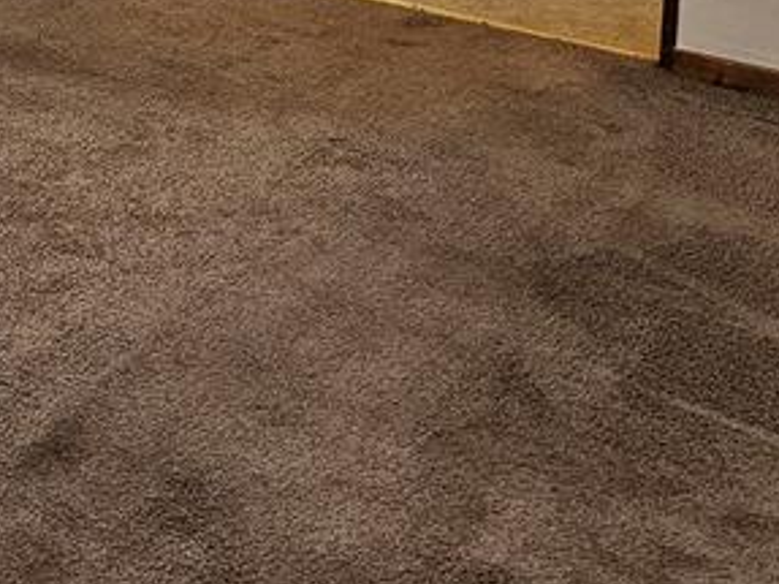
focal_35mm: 82
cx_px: -76
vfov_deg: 16.5
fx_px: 1845
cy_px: -280
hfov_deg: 22.5
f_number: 1.7
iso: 160
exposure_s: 1/120
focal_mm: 6.3
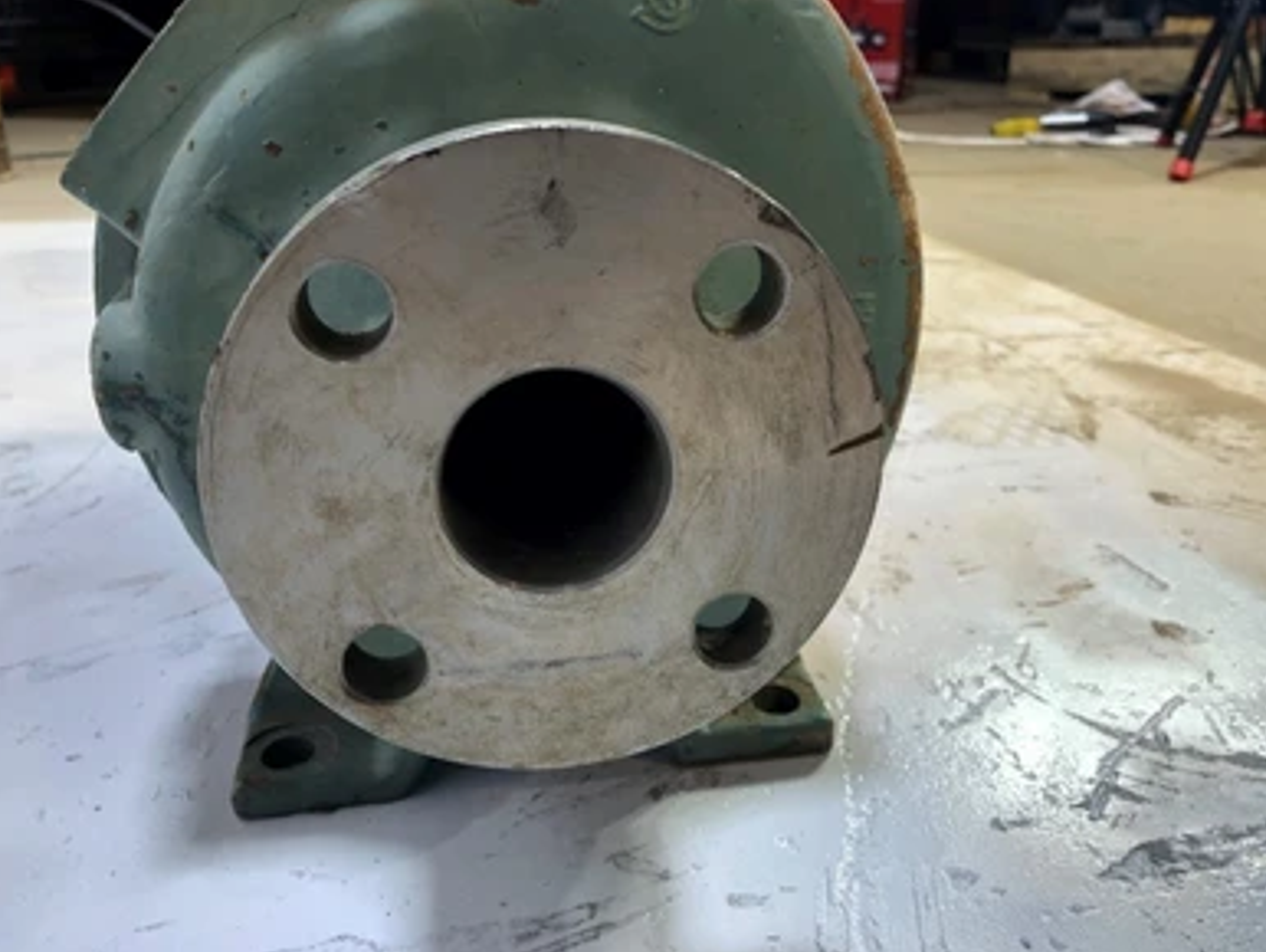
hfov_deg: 61.6
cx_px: 617
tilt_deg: -22.6
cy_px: 479
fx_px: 1061
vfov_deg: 48.3
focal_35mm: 29
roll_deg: +1.0
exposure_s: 1/120
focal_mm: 4
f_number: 1.8
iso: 50
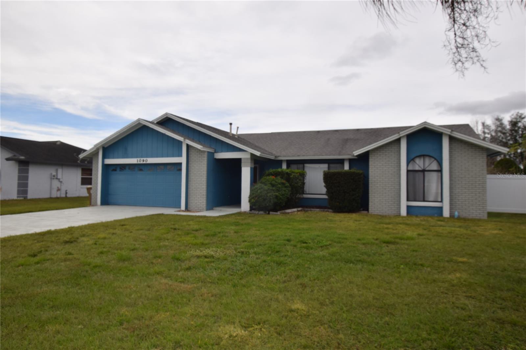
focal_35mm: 22
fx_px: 329
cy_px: 175
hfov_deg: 77.3
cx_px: 263
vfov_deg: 56.1
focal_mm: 15
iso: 100
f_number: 10
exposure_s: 1/200
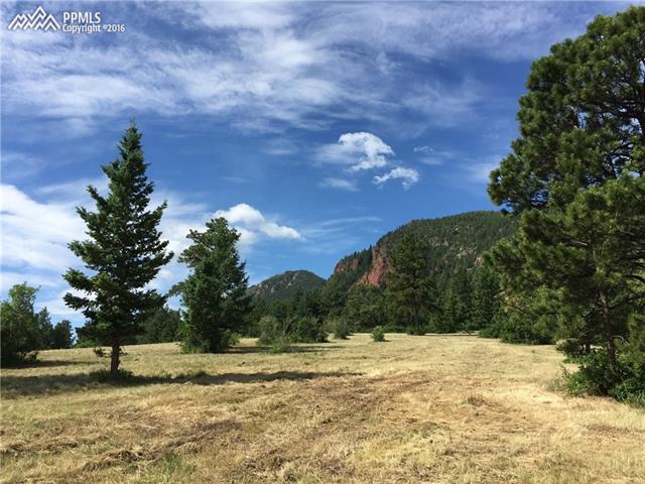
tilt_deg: +13.3
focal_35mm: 29
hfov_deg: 61.7
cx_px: 322
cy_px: 242
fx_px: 540
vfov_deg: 48.2
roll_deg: -1.8
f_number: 2.2
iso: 32
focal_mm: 4.15
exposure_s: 1/1980
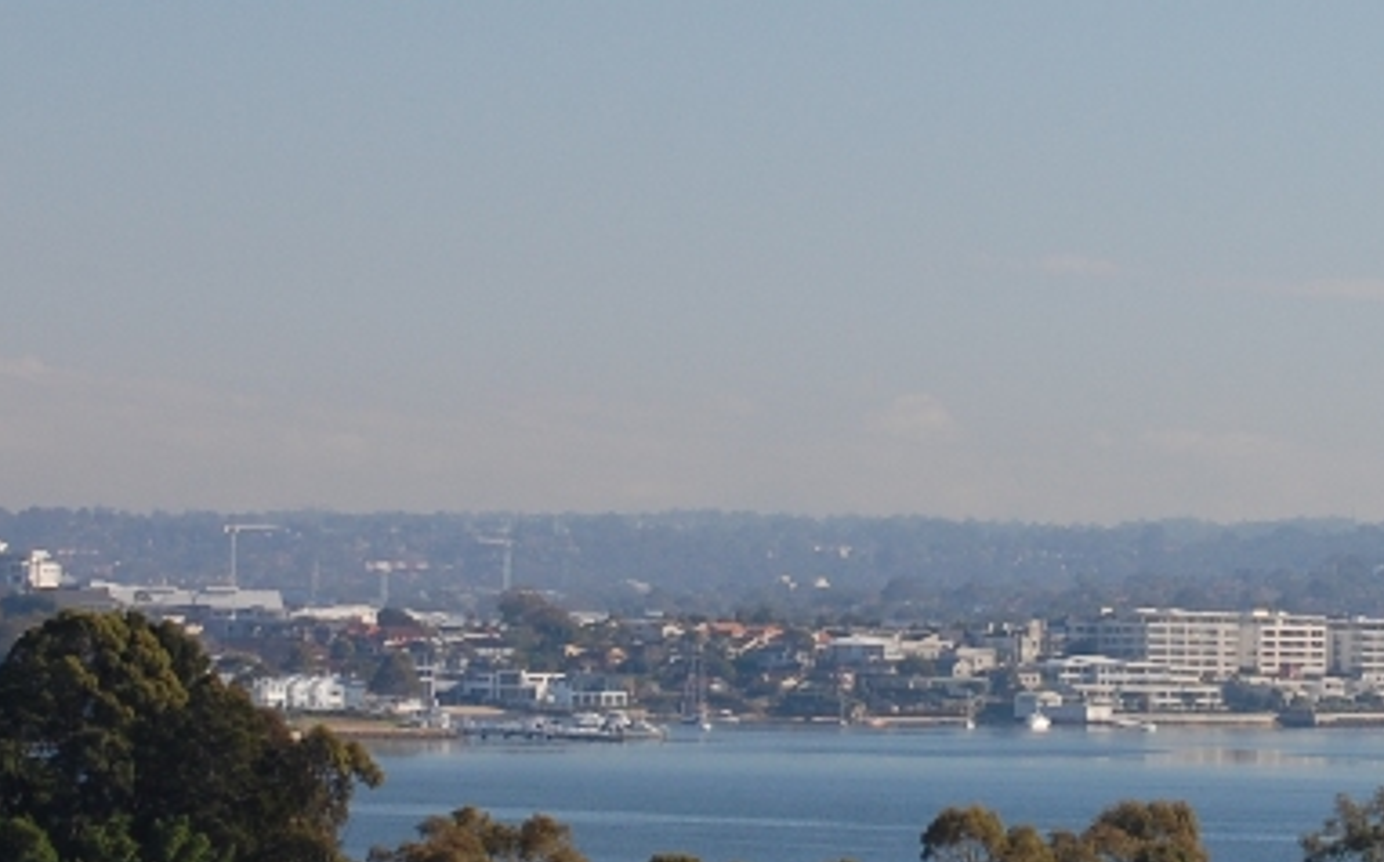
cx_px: 1029
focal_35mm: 246
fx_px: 9271
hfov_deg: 8.5
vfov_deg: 5.3
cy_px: 331
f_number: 5.6
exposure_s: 1/500
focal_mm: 60
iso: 280
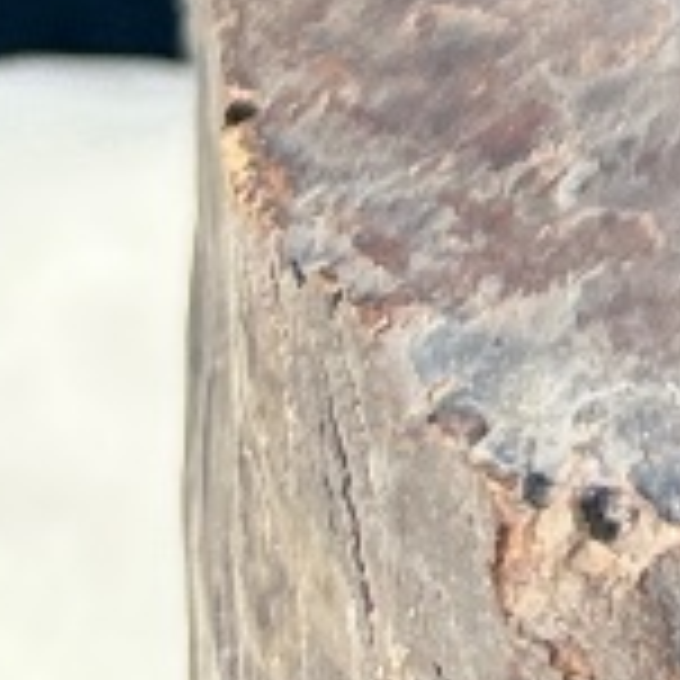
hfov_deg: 9.2
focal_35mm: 169
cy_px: -1675
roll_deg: -0.9
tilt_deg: -17.5
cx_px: 1671
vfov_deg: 8.1
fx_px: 3756
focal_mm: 6.76
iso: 200
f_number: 1.78
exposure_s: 1/78
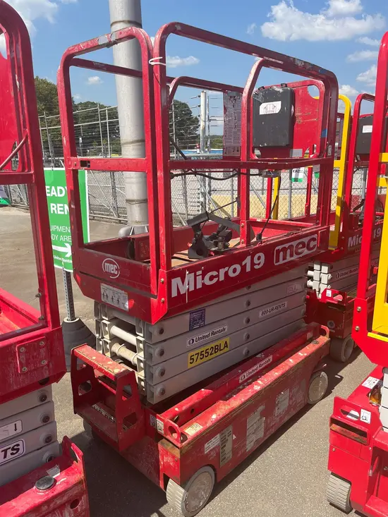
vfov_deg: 67.3
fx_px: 388
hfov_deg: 53.1
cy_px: 258
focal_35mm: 26
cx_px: 194
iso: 50
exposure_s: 1/2632
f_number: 1.6
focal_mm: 5.1
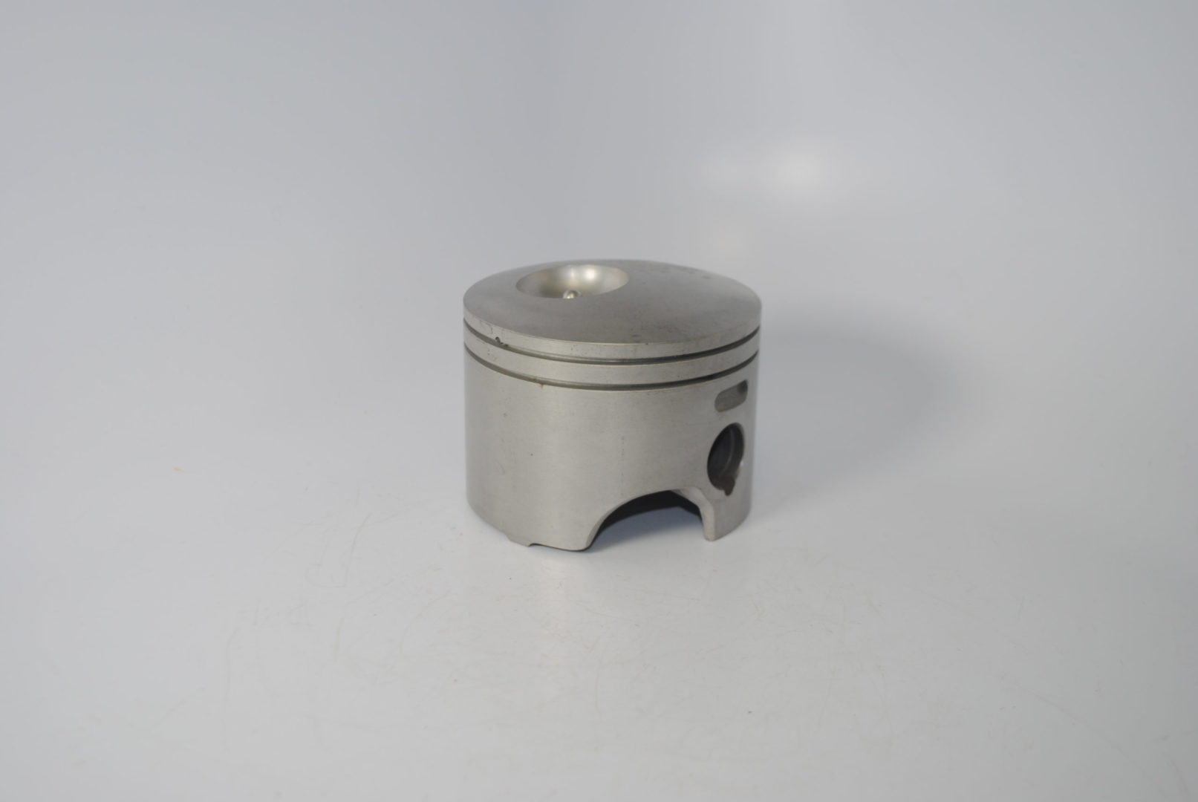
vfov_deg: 30.0
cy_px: 401
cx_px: 599
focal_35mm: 45
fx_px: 1499
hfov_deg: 43.6
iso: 100
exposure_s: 1/80
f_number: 5
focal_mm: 30
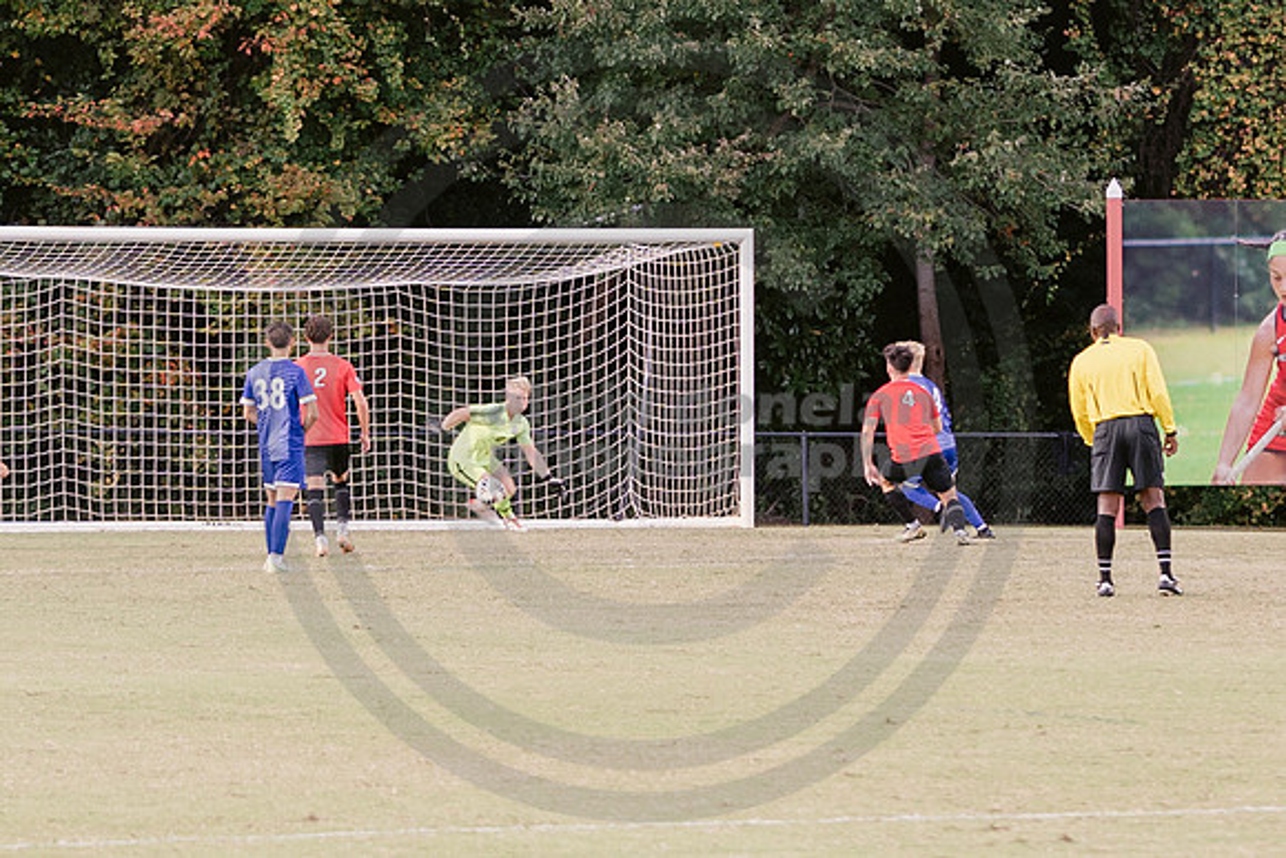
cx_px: 494
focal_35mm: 292
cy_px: 202
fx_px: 10431
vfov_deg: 4.7
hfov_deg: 7.1
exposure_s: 1/125
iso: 640
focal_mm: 90
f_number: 3.2
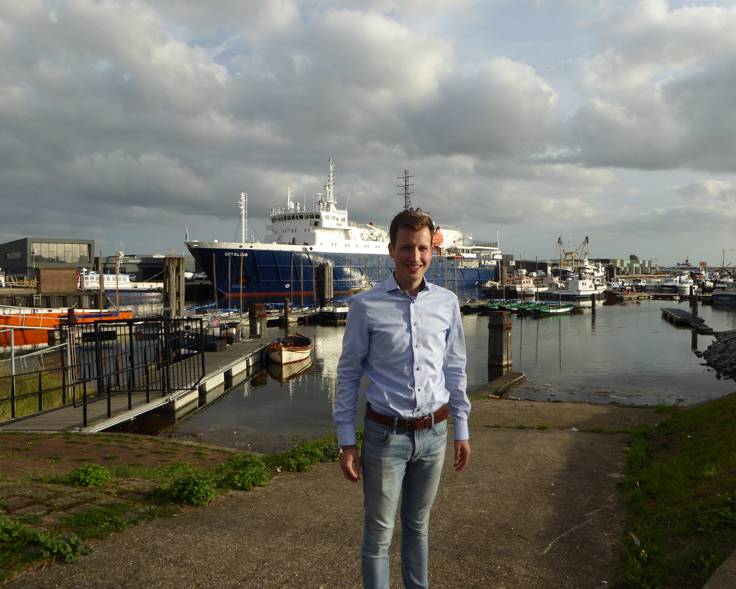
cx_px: 392
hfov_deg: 64.0
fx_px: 588
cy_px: 292
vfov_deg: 53.2
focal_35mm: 27
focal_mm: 4.3
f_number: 3.3
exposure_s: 1/1300
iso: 100
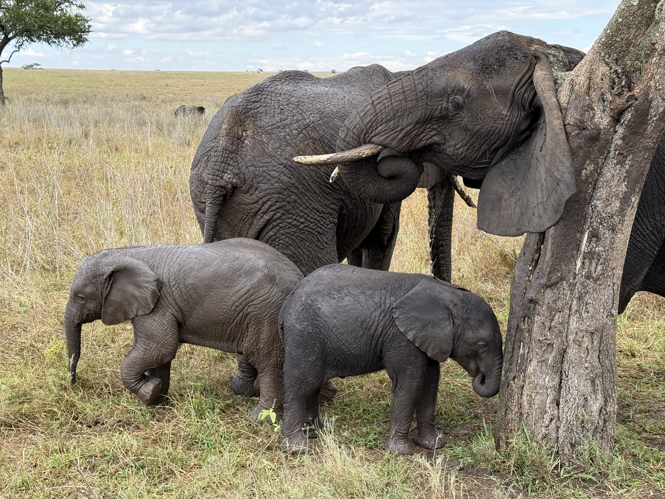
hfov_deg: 39.7
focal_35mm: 48
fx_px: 922
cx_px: 332
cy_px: 250
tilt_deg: -11.3
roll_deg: -1.8
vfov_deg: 30.3
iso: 100
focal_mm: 6.76
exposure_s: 1/917
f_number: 1.78
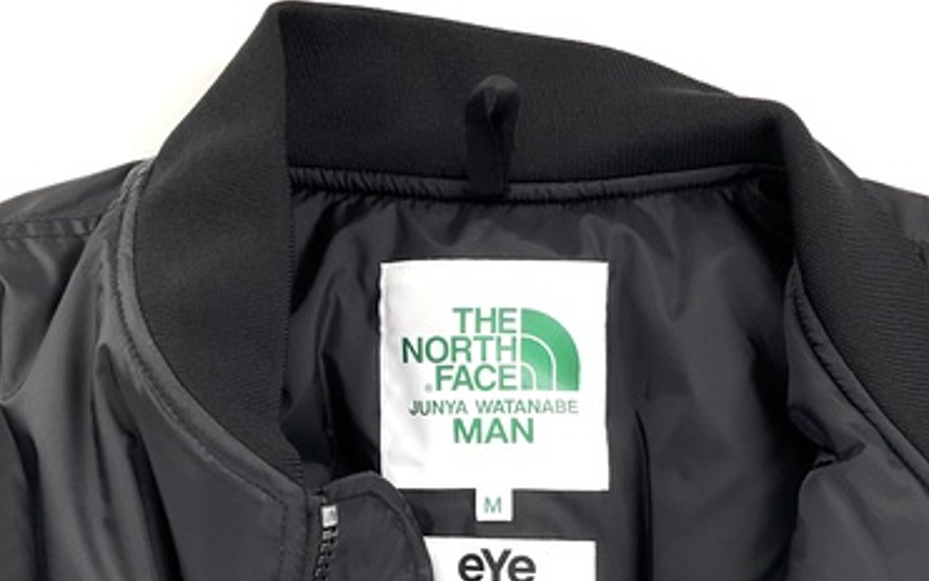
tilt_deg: -88.9
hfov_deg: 38.1
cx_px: 511
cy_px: 481
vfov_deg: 24.0
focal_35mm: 53
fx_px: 1342
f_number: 1.8
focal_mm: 3
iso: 16
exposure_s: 1/107
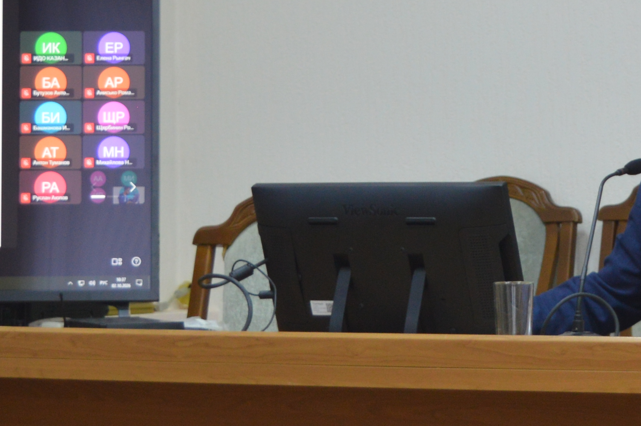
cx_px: 590
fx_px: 3398
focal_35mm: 191
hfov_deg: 10.7
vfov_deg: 7.1
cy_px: -25
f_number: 4.8
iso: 400
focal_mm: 36
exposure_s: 1/30
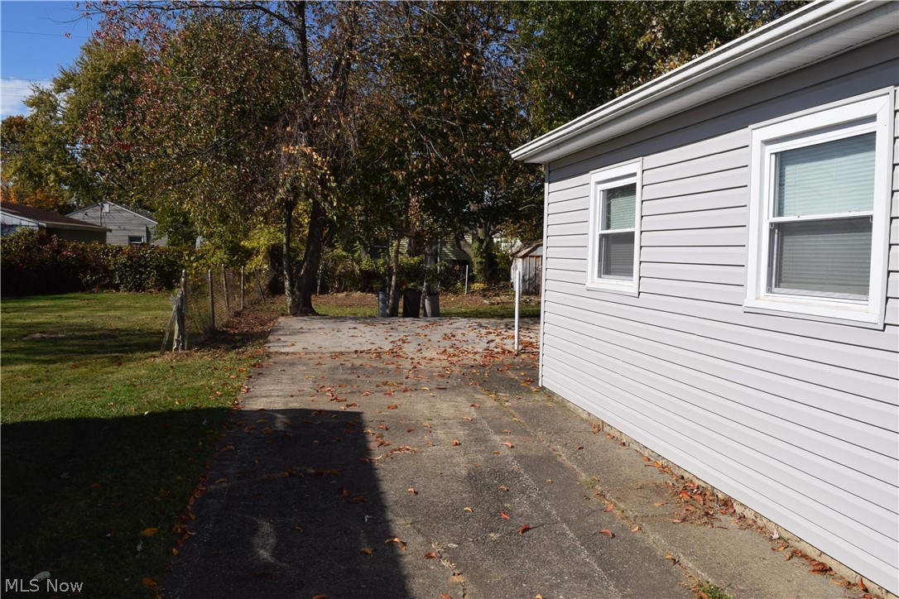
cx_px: 450
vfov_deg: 47.9
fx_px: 674
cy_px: 300
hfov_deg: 67.4
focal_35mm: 27
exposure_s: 1/200
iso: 100
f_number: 11
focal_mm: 18
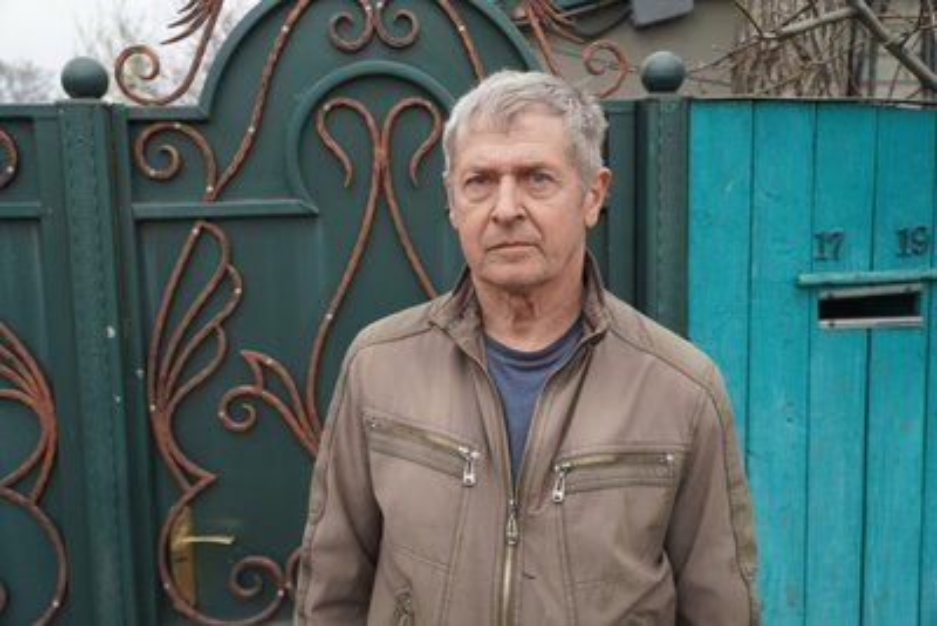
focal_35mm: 33
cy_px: 313
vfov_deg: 40.0
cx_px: 468
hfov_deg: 57.2
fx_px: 859
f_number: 4
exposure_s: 1/160
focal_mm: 22
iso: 200
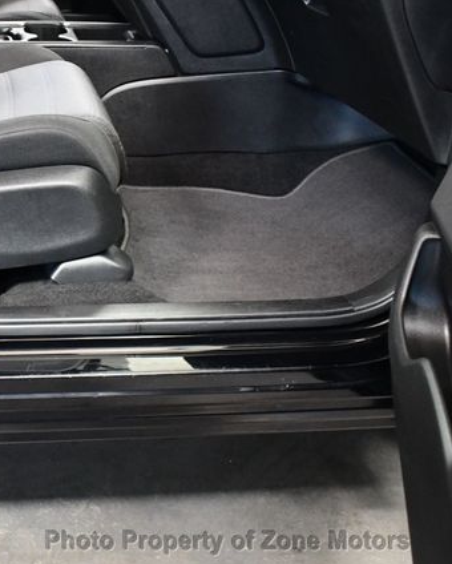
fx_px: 852
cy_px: 282
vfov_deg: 36.6
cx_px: 29
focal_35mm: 51
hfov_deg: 28.4
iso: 4000
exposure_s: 1/60
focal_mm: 18
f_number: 3.5
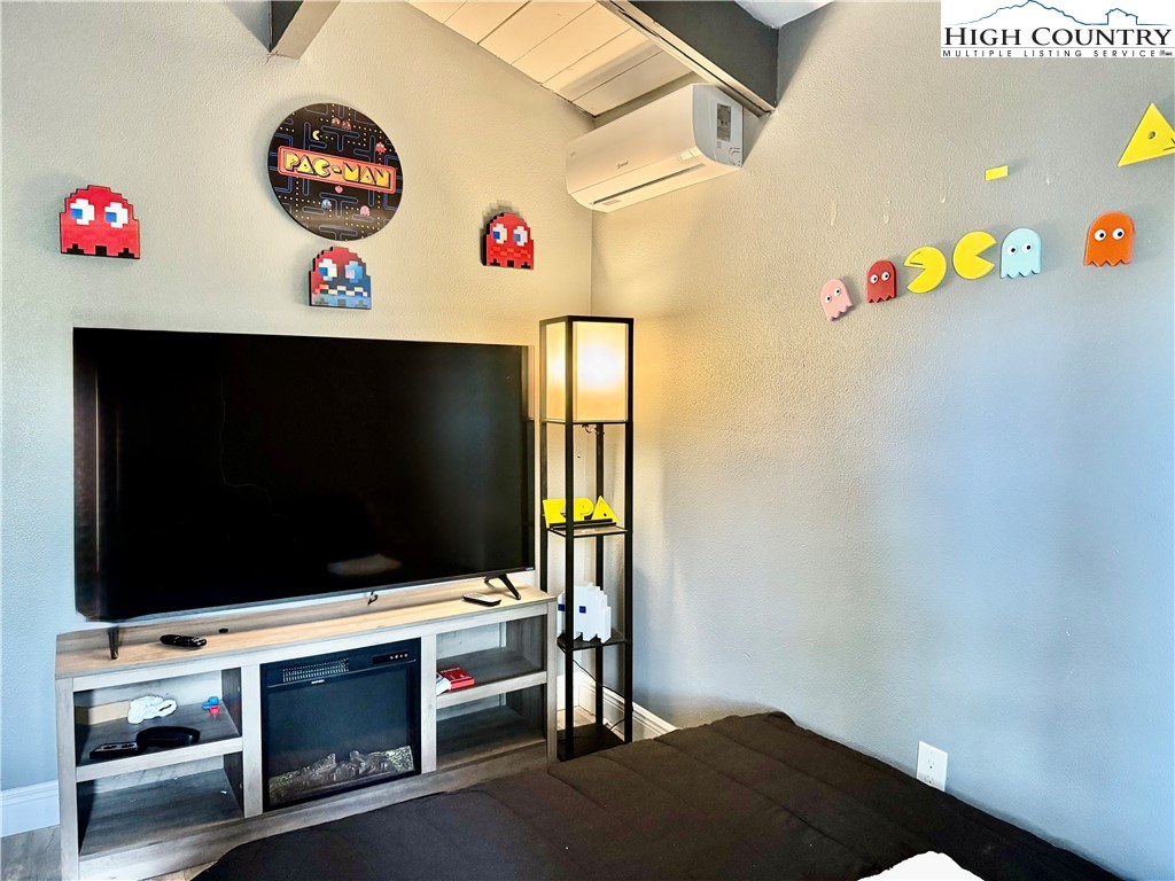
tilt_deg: -4.0
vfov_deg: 56.8
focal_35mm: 24
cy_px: 440
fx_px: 815
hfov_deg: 71.6
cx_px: 588
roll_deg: -1.5
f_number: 1.78
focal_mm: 6.76
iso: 640
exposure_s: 1/40
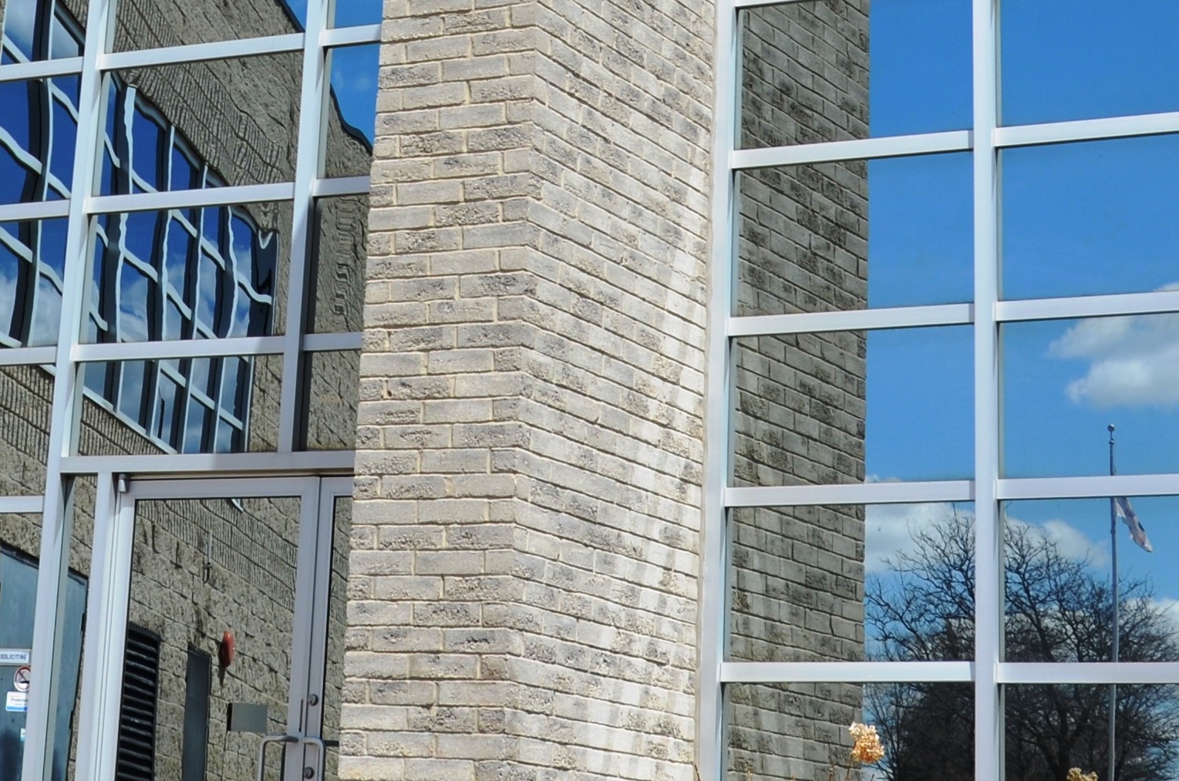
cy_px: -170
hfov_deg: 23.2
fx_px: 2844
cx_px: 314
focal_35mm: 87
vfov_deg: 15.1
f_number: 8
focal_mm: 18
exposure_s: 1/250
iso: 100
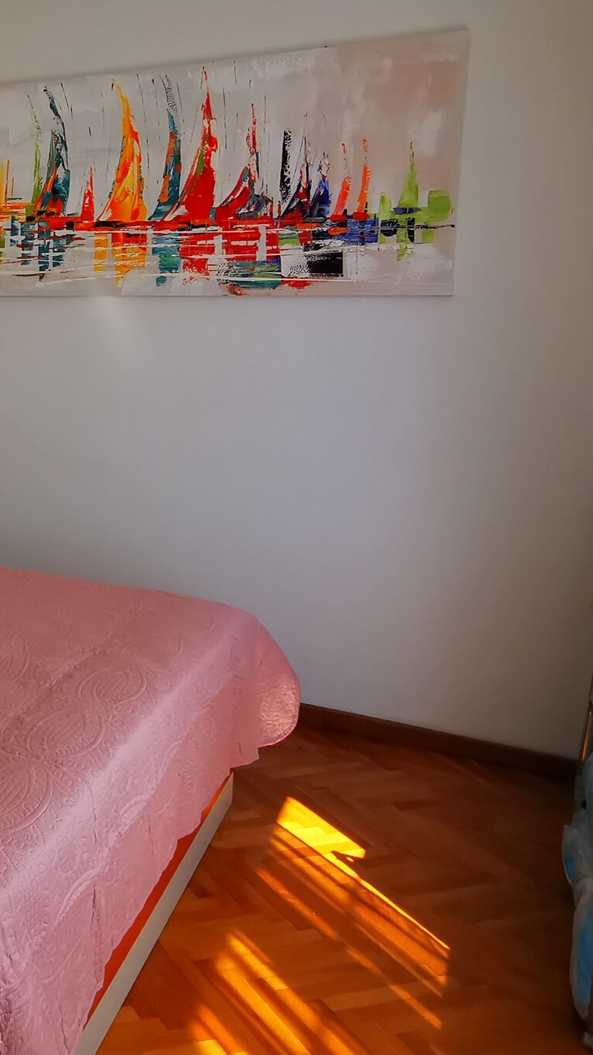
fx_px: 1007
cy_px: 403
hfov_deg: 28.2
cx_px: -139
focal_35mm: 36
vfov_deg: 54.7
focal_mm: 2.35
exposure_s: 1/146
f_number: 2.2
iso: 50
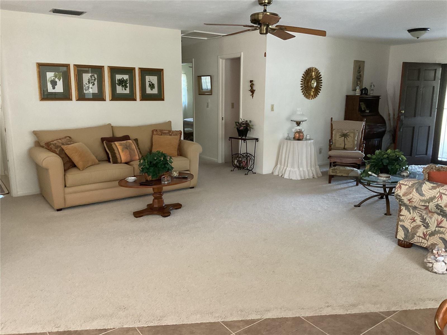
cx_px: 224
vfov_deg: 48.2
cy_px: 168
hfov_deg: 61.7
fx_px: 374
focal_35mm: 29
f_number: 1.8
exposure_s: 1/60
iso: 250
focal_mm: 3
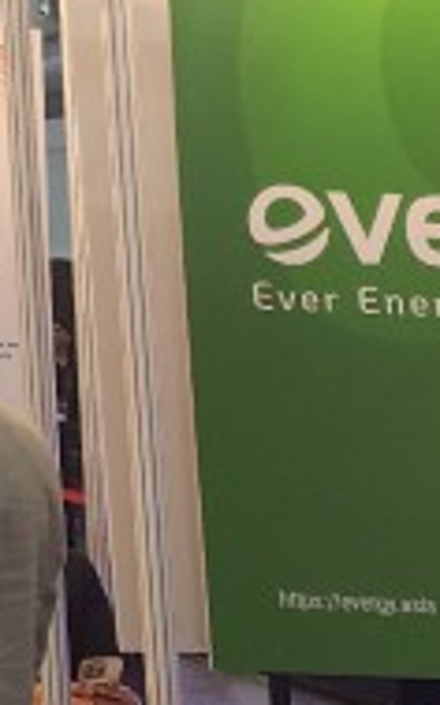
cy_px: -164
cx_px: -1055
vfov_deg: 15.2
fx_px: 2535
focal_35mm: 132
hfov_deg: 7.9
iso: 125
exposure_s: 1/100
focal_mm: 6.4
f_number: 1.8
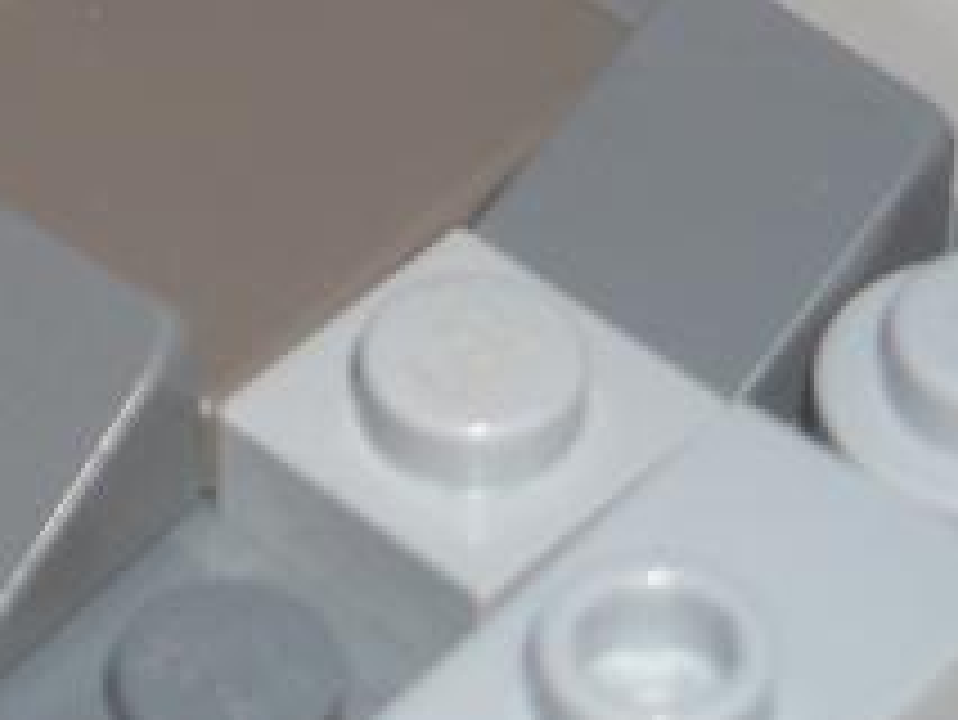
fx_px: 7117
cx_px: -151
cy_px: -342
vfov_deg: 5.7
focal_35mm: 257
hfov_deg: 7.6
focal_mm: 13.73
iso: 64
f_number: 8.2
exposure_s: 1/125
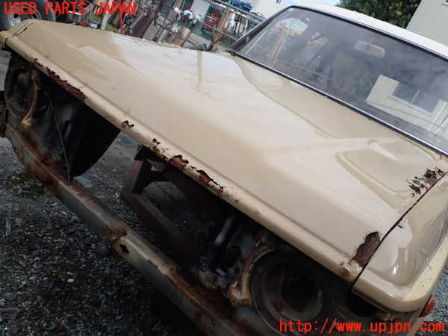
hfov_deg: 60.0
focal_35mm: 30
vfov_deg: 46.8
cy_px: 168
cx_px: 224
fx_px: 388
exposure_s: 1/1000
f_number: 3.2
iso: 100
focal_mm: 5.4
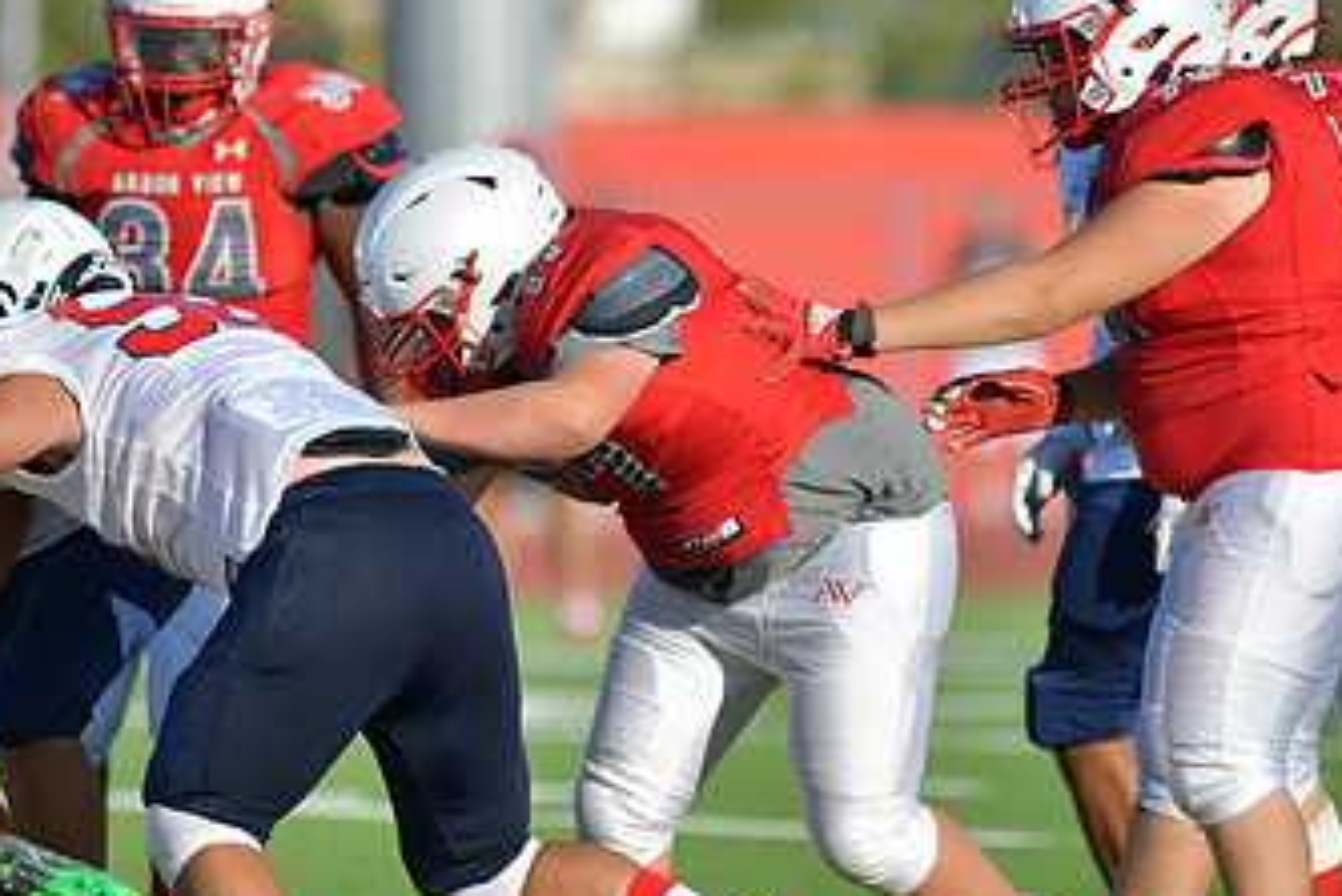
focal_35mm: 521
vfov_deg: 2.6
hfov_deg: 4.0
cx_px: 538
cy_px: 380
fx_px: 19429
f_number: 3.5
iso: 100
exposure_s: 1/2000
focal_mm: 300
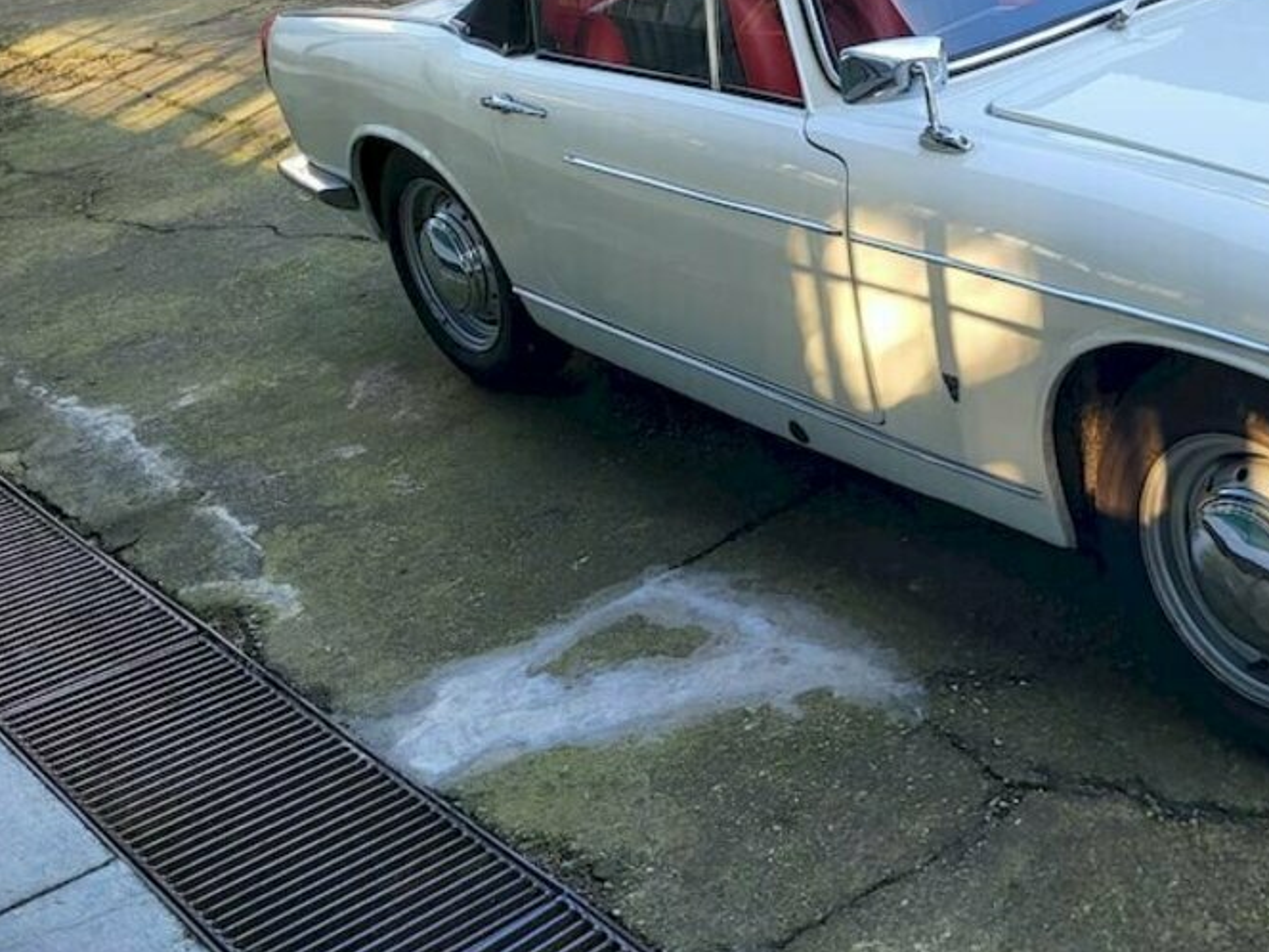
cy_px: 254
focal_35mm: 47
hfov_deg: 38.2
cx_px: 1097
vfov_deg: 30.4
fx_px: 1723
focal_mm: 5.4
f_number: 1.8
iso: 40
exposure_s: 1/199
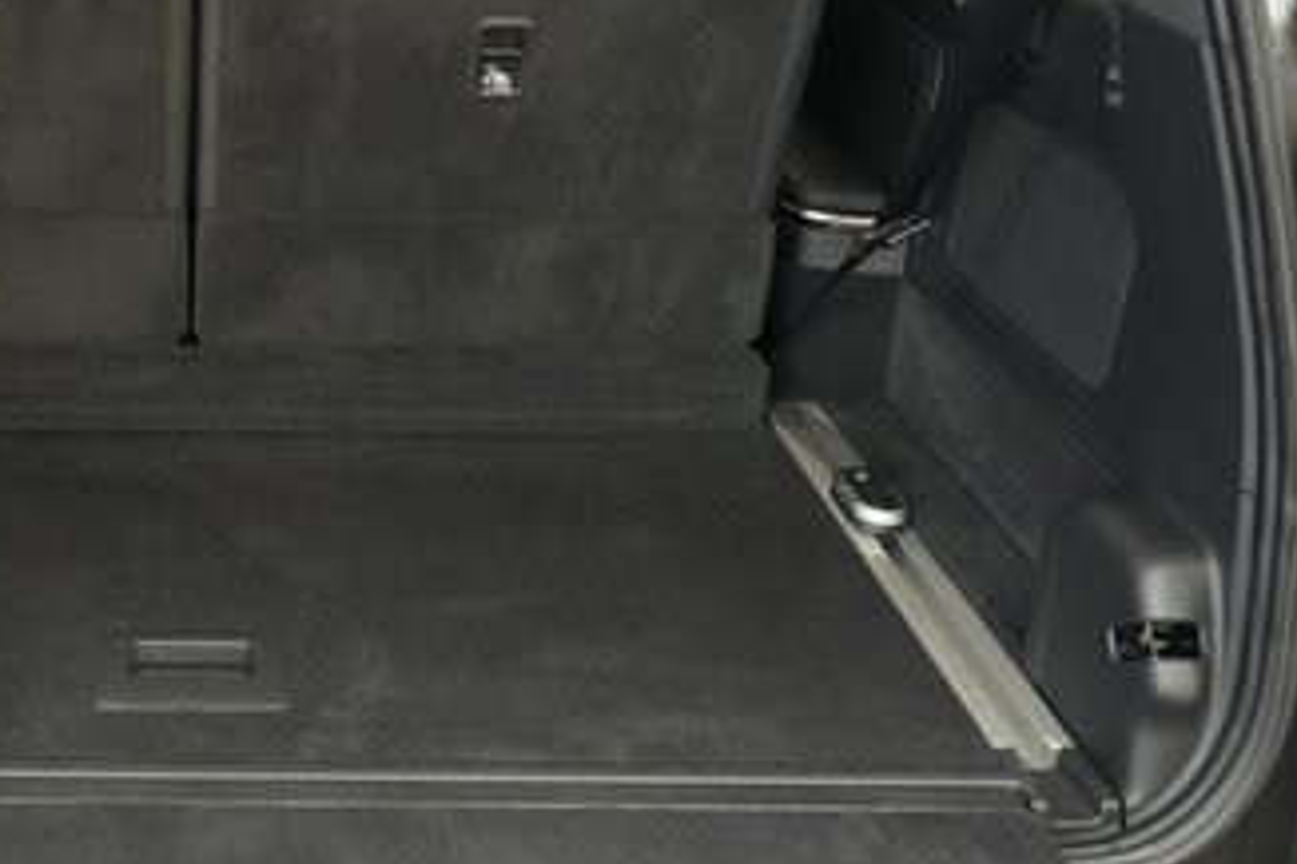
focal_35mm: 53
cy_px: 163
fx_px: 1908
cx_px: 203
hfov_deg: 35.9
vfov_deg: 25.0
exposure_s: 1/160
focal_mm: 27
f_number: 2.8
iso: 8000
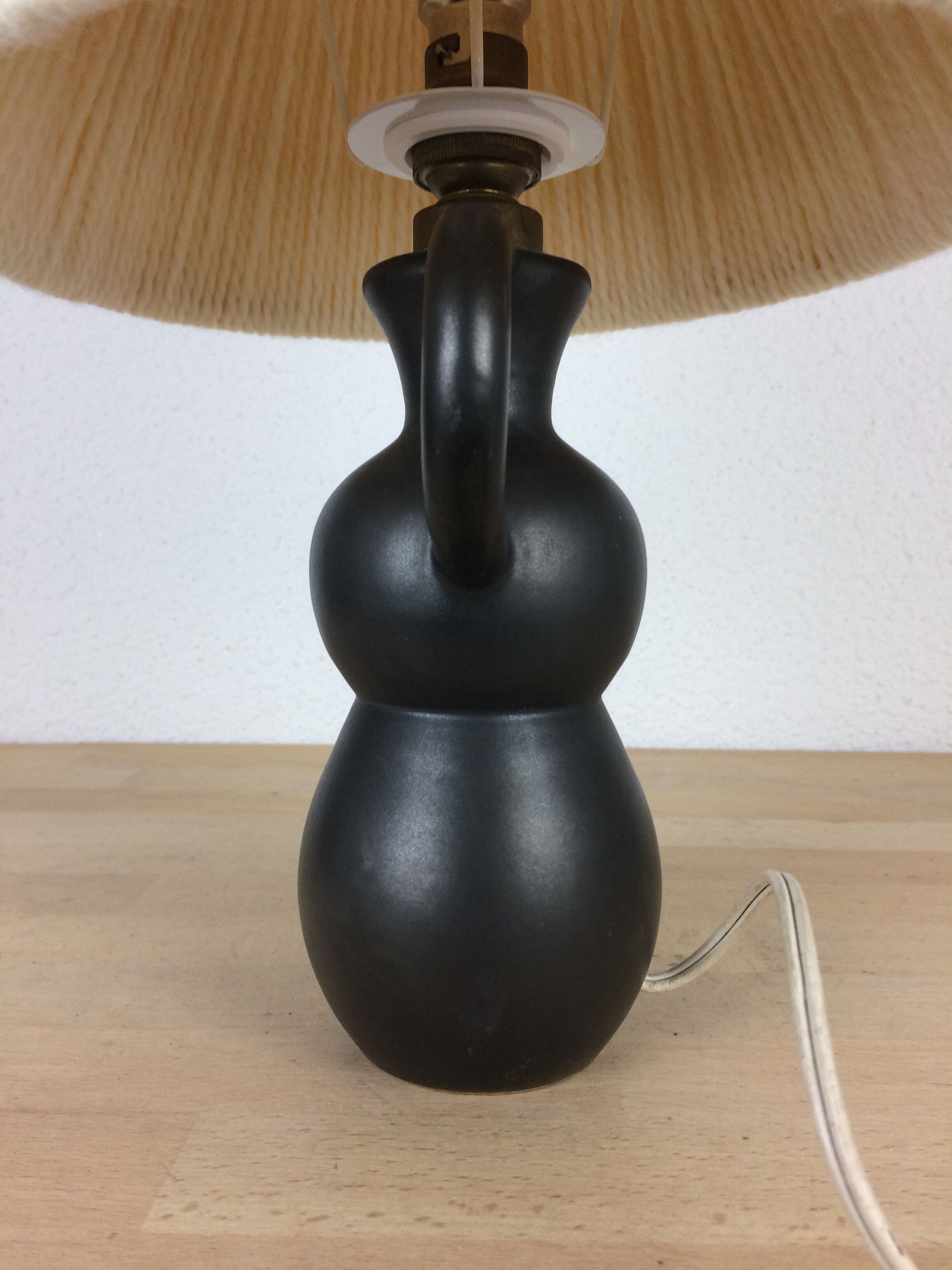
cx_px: 476
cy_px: 635
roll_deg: +0.5
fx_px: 1063
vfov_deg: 61.7
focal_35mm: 29
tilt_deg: -6.3
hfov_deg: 48.2
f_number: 2.2
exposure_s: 1/100
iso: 64
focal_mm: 4.15
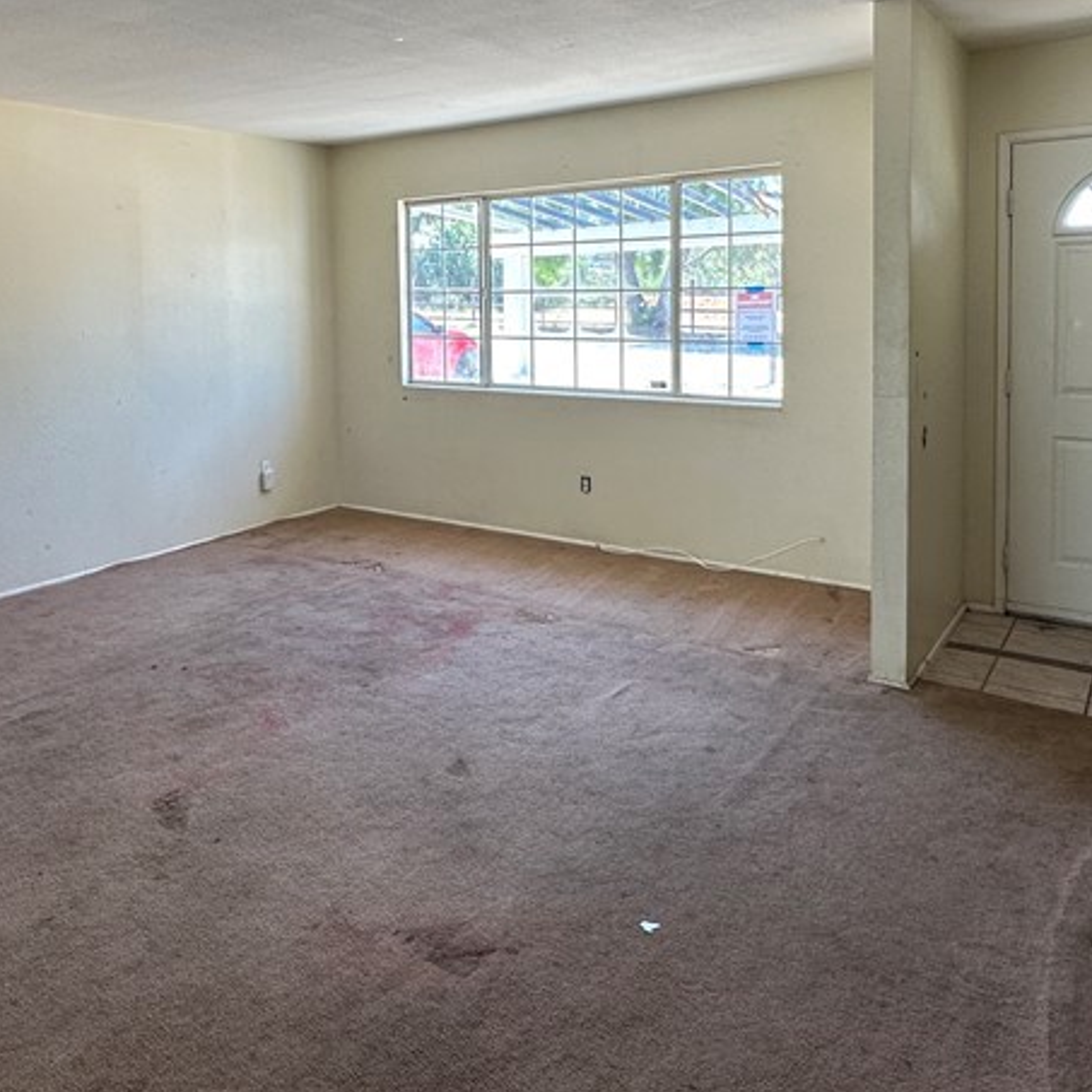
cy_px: 345
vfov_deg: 55.8
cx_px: 403
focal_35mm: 28
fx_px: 999
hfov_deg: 56.5
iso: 64
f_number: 2.2
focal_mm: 2.22
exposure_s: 1/120
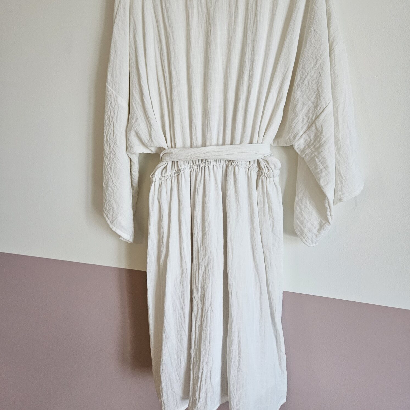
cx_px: 202
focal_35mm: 28
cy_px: 150
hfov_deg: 57.3
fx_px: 375
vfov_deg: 56.5
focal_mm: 5.4
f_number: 1.8
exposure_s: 1/359
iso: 400
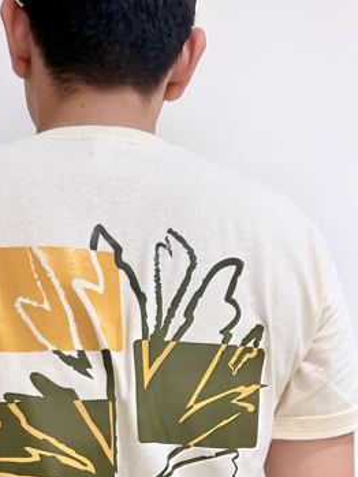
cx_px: 97
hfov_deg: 32.4
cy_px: 414
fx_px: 606
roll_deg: -1.6
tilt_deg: -0.2
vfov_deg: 40.2
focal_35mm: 44
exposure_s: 1/60
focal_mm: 6.76
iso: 250
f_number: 1.78
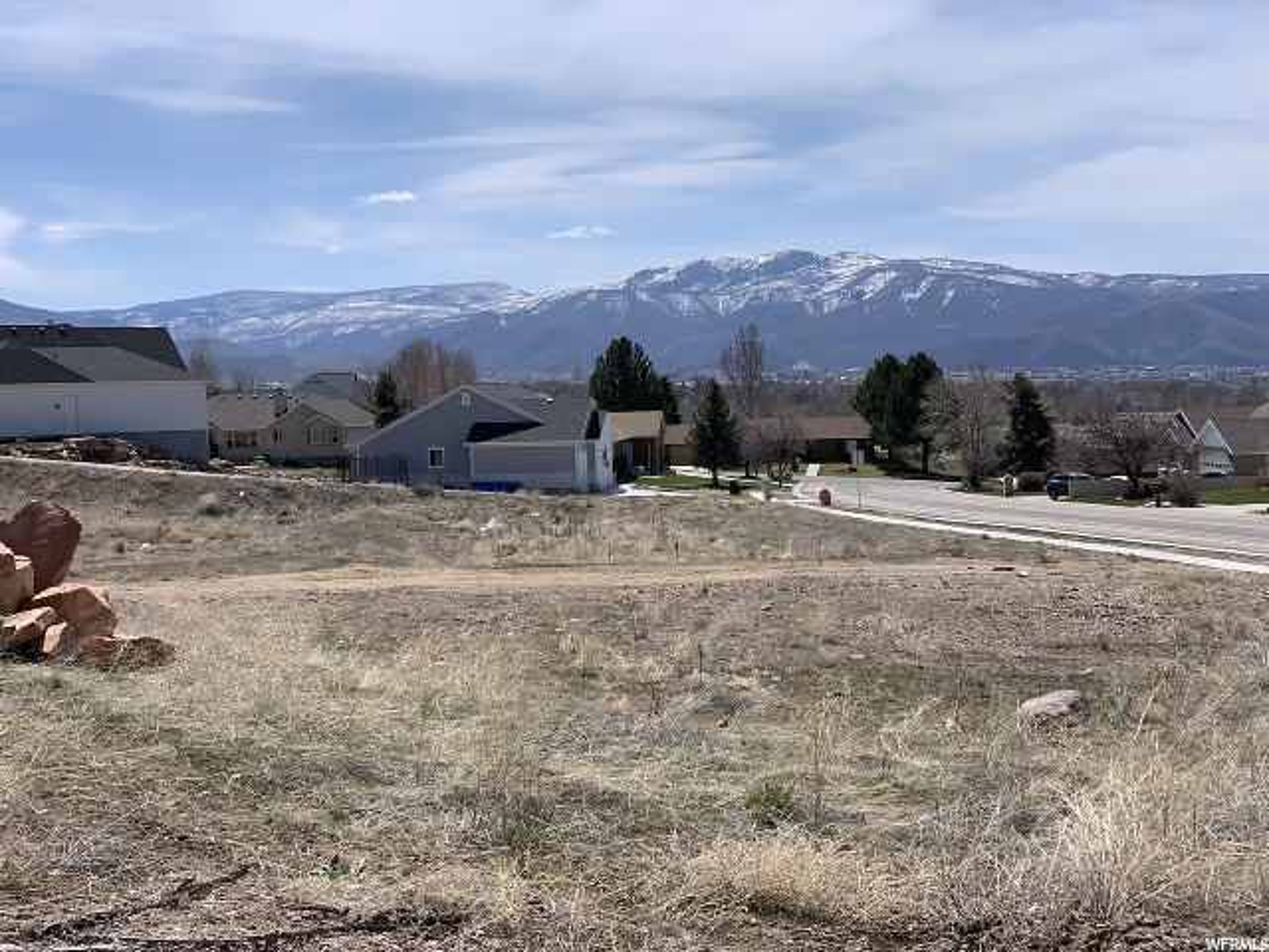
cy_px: 476
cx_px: 634
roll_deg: +1.2
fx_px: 1906
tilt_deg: -2.6
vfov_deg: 28.0
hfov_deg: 36.8
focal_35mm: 52
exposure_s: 1/2179
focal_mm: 6
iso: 16
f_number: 2.4
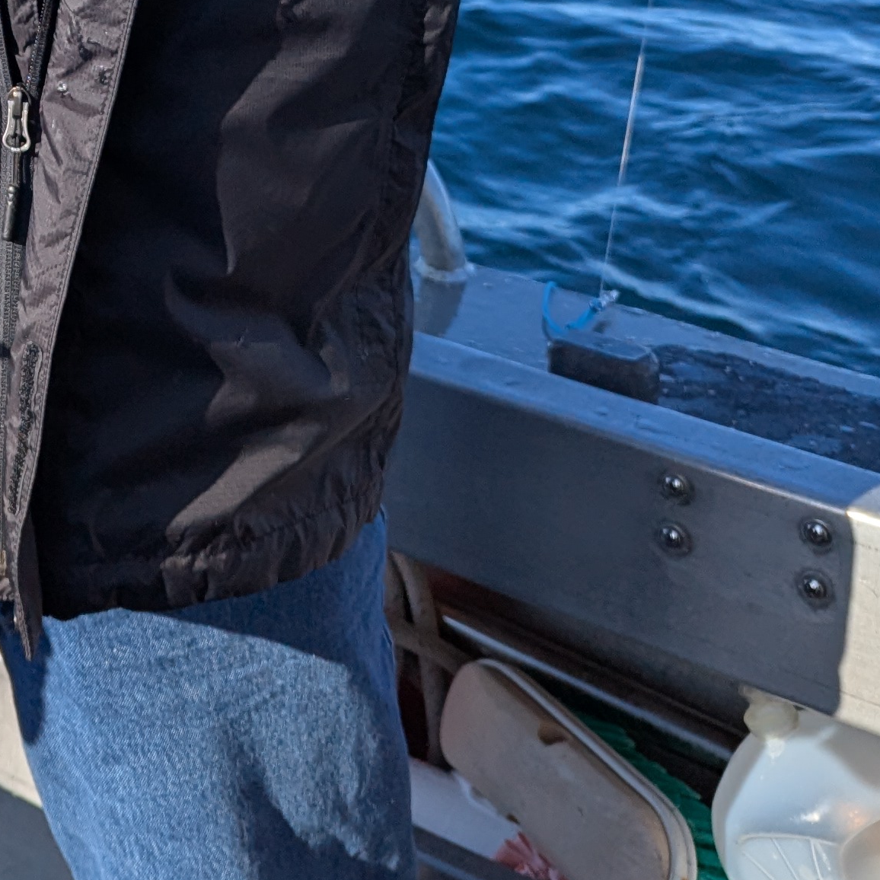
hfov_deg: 21.3
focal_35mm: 75
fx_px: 2157
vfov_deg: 20.3
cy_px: -387
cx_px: -193
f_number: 1.85
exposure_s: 1/1639
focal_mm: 6.81
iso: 43
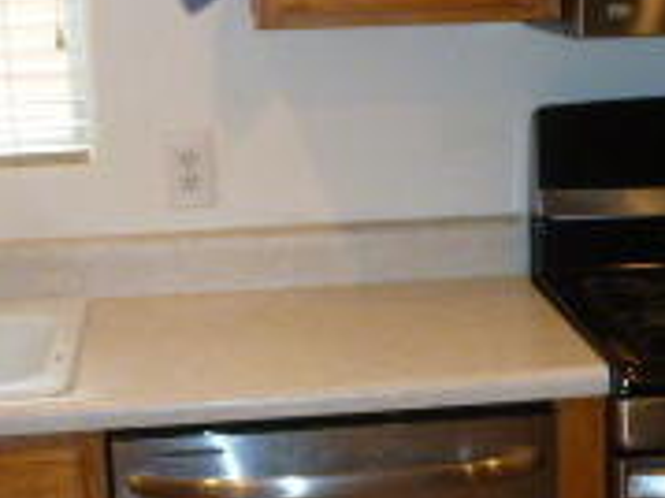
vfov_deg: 17.1
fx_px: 1651
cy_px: 238
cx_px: 412
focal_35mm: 86
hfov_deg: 22.7
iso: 320
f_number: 3.3
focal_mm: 4.3
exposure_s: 1/60
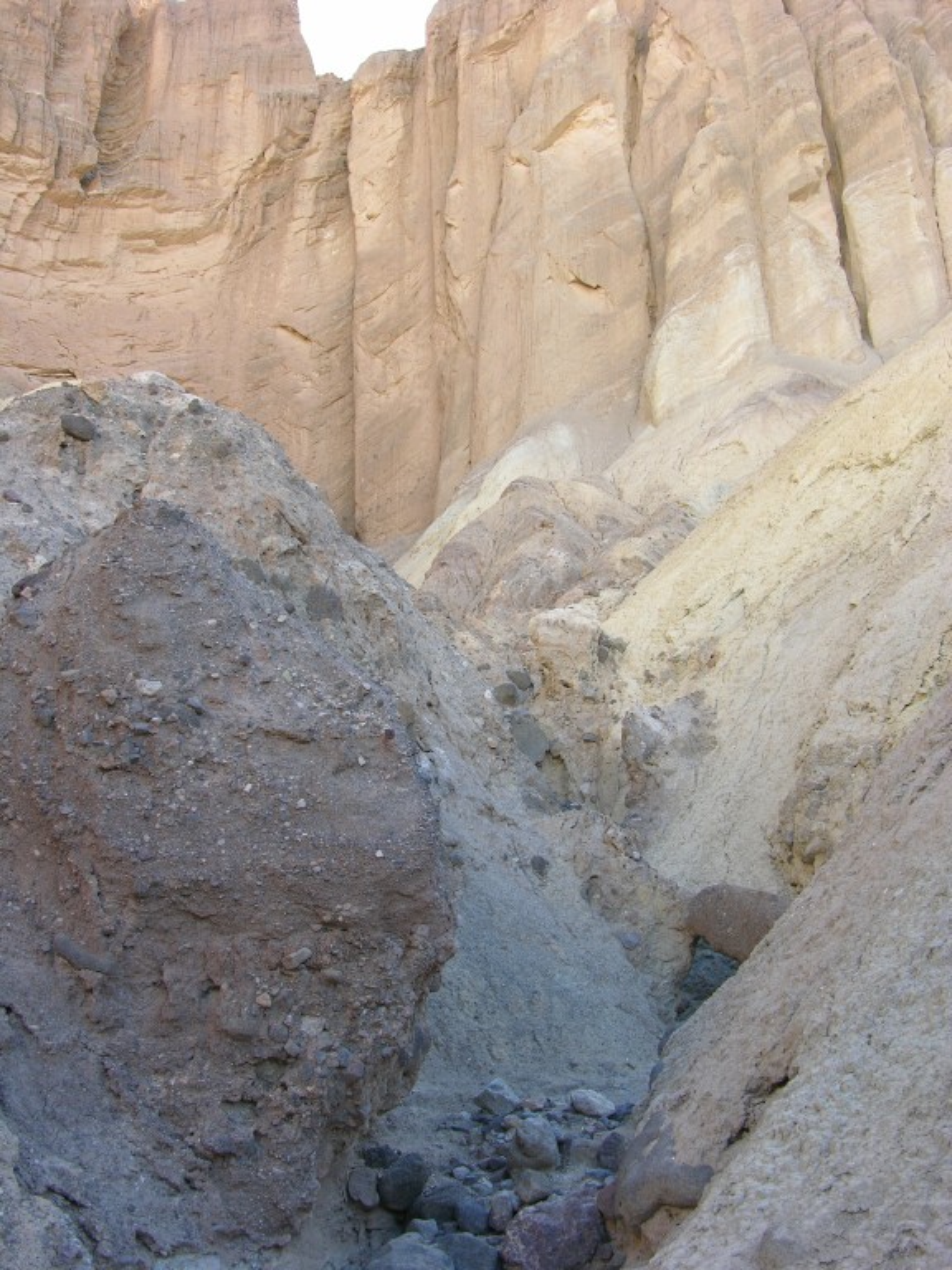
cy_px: 635
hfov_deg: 38.7
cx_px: 476
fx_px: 1357
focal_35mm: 37
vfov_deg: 50.1
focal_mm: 9.5
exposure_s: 1/72.8
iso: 50
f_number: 3.6
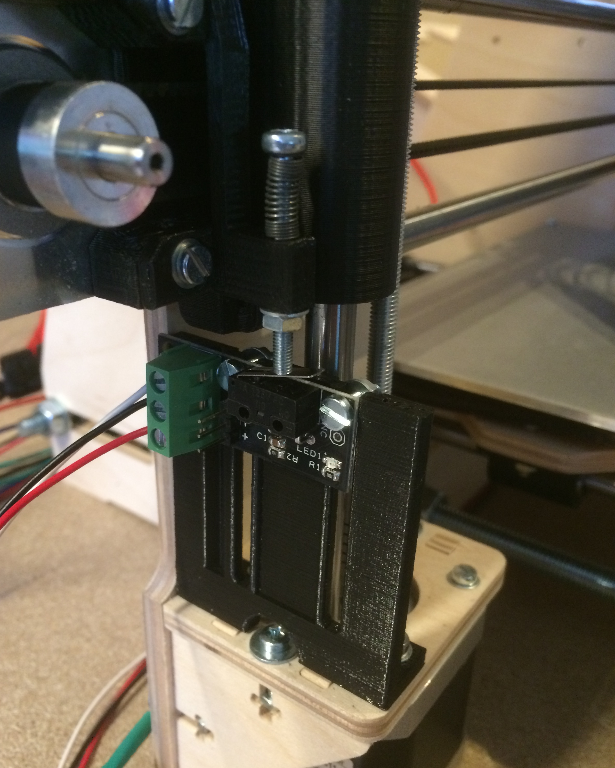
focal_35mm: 31
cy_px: 414
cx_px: 300
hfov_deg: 47.1
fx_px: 705
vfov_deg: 57.1
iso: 250
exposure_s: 1/15
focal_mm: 4.15
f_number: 2.2
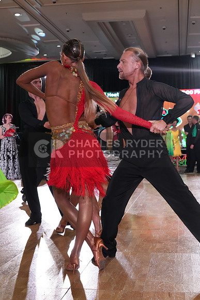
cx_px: 100
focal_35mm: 59
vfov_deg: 33.9
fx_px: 491
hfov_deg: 23.0
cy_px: 150
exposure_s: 1/200
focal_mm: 59
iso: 4000
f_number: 7.1
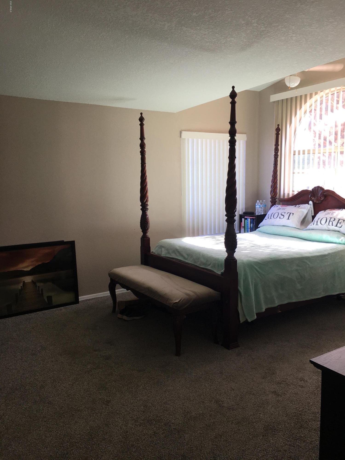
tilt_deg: -7.9
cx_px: 172
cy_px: 230
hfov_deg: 48.2
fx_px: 385
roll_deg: +0.7
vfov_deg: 61.7
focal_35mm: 29
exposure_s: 1/40
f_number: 2.2
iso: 25
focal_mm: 4.15
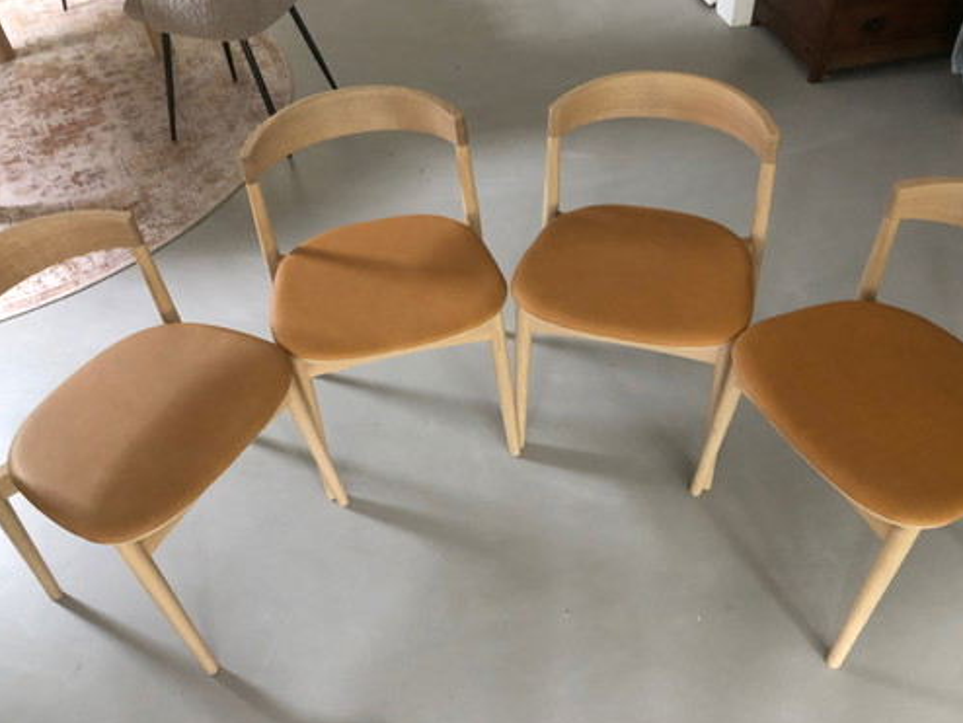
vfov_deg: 48.3
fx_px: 807
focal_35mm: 29
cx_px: 495
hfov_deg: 61.6
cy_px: 359
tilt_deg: -47.1
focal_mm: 4
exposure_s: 1/6
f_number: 1.8
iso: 80
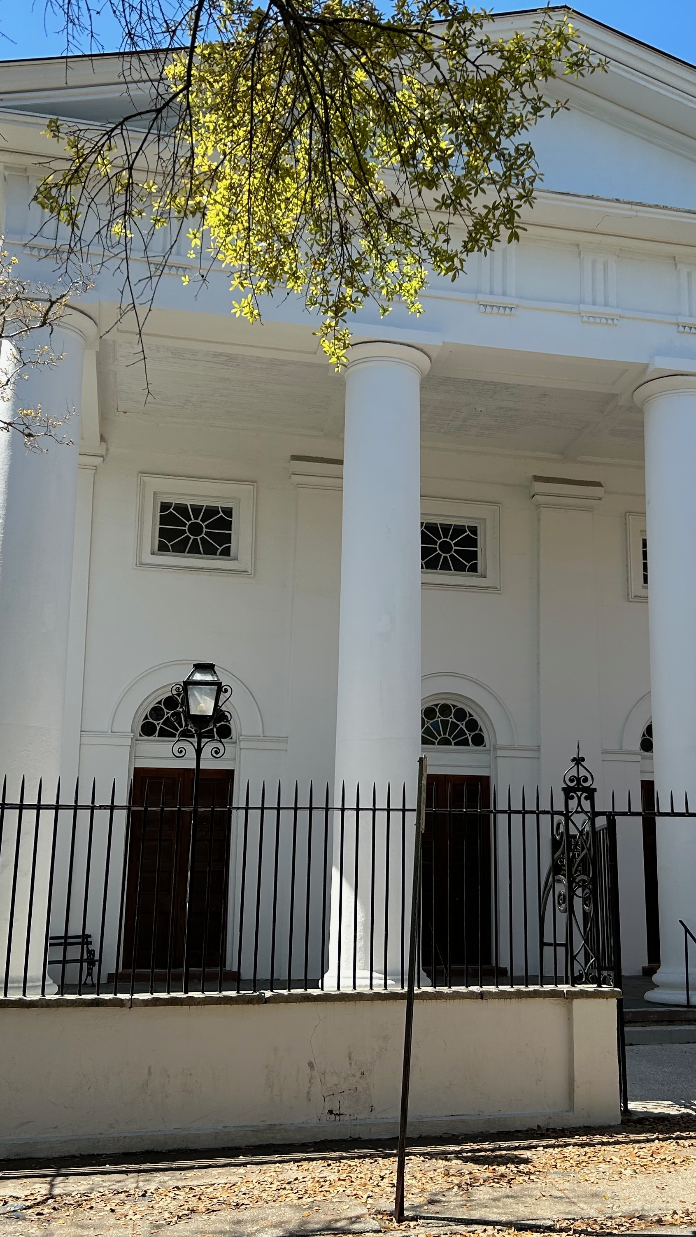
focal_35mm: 38
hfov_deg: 31.0
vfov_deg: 52.8
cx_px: 451
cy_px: 621
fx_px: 1247
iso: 50
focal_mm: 5.7
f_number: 1.5
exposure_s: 1/2353
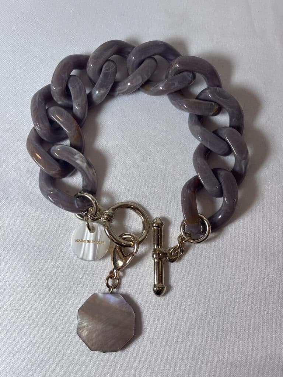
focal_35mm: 52
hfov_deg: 28.0
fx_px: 567
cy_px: 188
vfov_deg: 36.8
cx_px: 142
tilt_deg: -78.1
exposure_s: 1/130
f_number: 1.6
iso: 25
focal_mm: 5.96
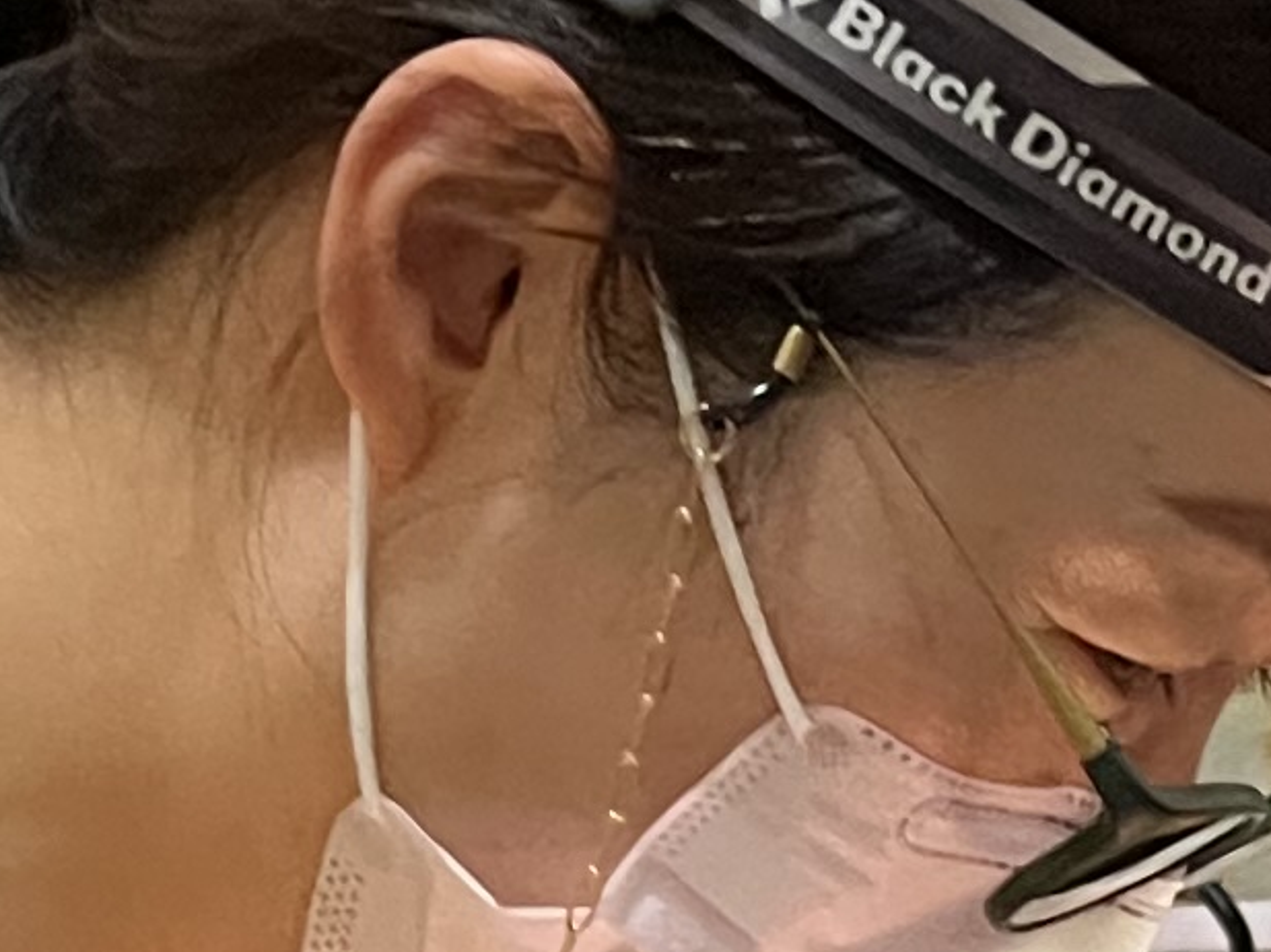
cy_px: 1692
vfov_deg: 8.4
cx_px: 1747
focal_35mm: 170
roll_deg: -2.4
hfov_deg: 11.3
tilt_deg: -12.1
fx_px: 6238
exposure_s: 1/50
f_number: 1.6
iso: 400
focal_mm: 5.1
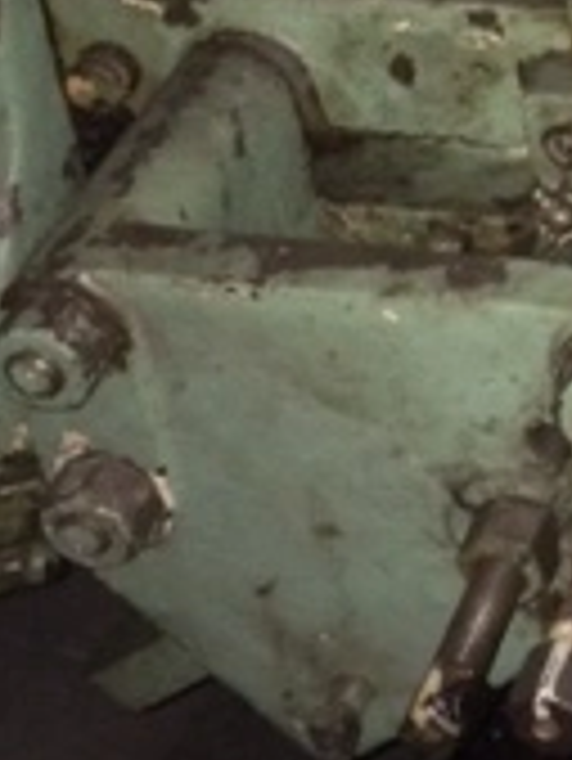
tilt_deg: -28.4
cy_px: -265
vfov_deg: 16.7
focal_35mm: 110
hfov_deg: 12.5
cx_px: 964
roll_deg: +3.2
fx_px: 2420
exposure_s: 1/16
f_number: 2.2
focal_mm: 4.15
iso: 200
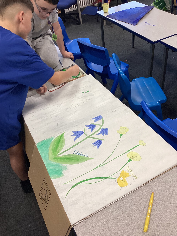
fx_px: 211
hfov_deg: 45.4
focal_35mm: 31
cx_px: 88
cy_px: 118
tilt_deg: -43.6
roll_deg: +9.7
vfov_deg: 58.4
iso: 64
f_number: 2.4
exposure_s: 1/60
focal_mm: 3.3
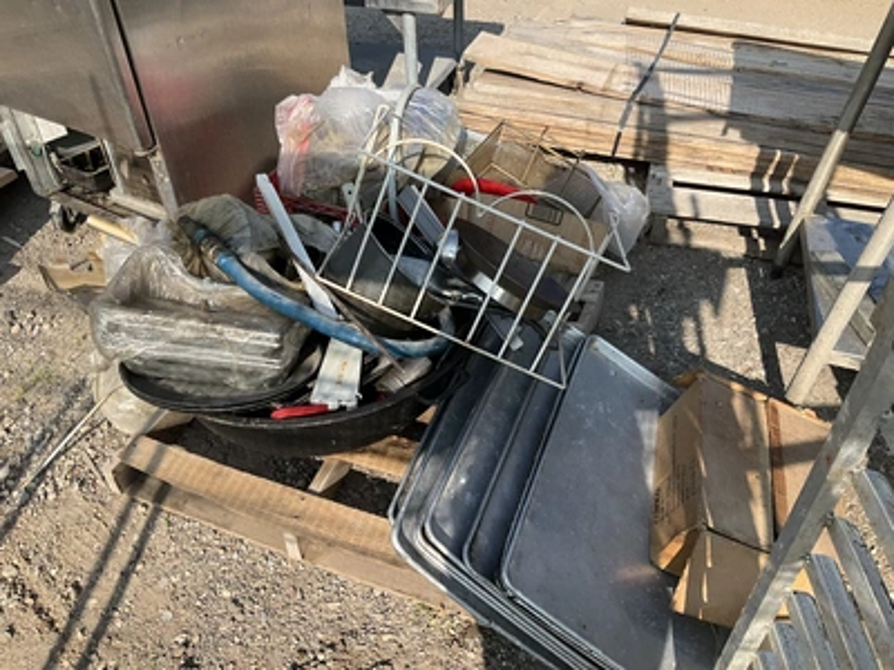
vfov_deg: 48.2
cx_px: 447
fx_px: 749
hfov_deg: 61.7
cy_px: 335
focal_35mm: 29
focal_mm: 3
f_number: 1.8
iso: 25
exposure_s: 1/912
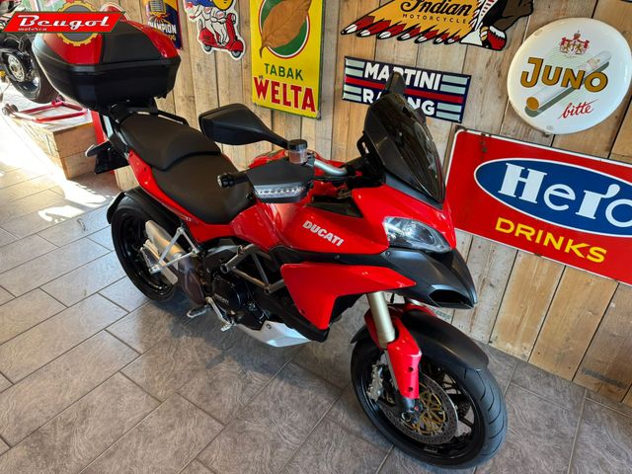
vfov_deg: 56.8
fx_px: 438
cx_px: 316
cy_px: 237
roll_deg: -1.1
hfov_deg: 71.6
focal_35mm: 24
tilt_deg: -31.0
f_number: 1.78
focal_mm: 6.76
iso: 160
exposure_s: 1/50
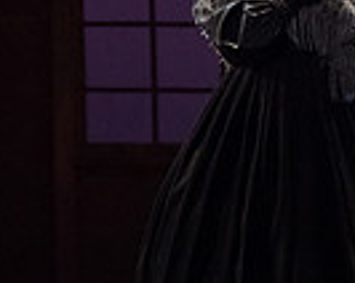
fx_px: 5382
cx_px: 520
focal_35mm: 513
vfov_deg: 3.0
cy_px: 103
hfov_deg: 3.8
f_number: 4
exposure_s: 1/320
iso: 3200
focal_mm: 125
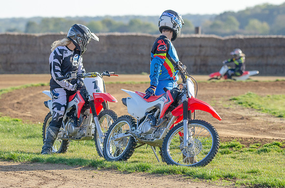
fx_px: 2488
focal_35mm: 315
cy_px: 94
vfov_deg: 4.3
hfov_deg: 6.6
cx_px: 142
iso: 400
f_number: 5.3
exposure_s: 1/1250
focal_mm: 210
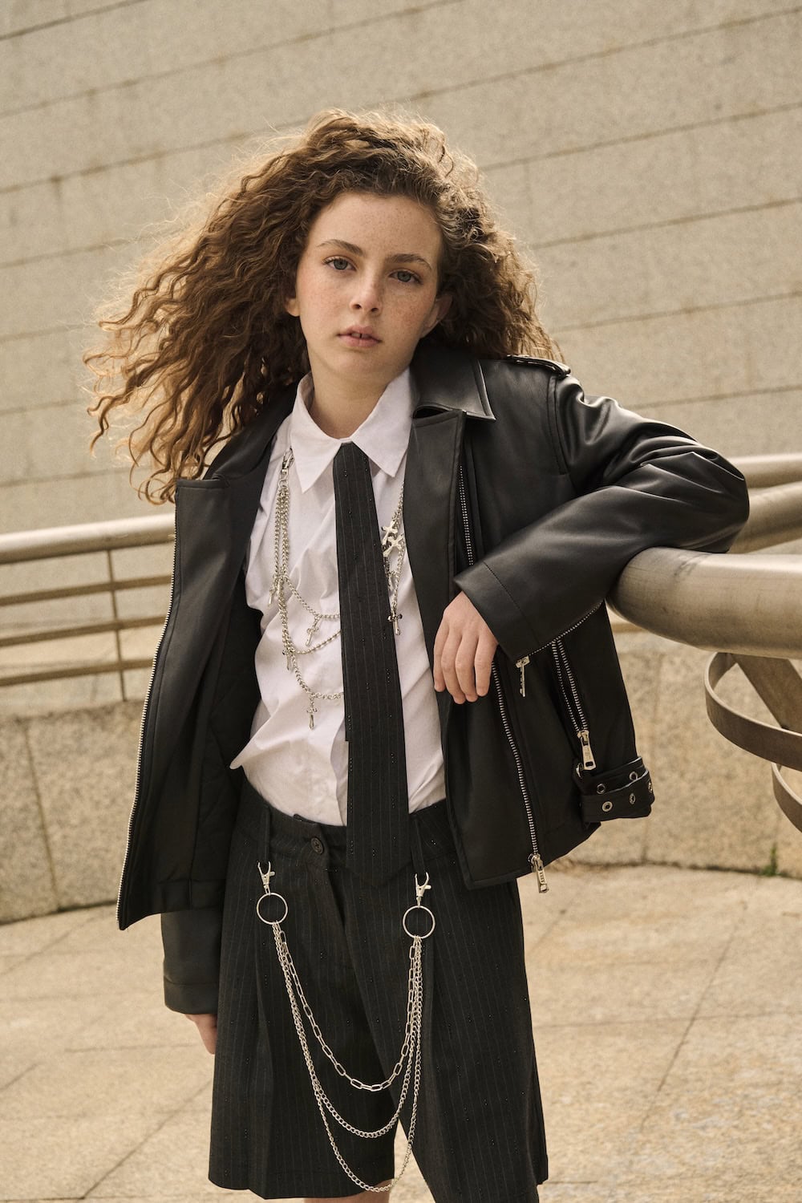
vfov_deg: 31.0
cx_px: 401
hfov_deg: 20.9
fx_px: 2172
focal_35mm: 65
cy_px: 602
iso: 800
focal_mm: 65
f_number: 9
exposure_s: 1/400
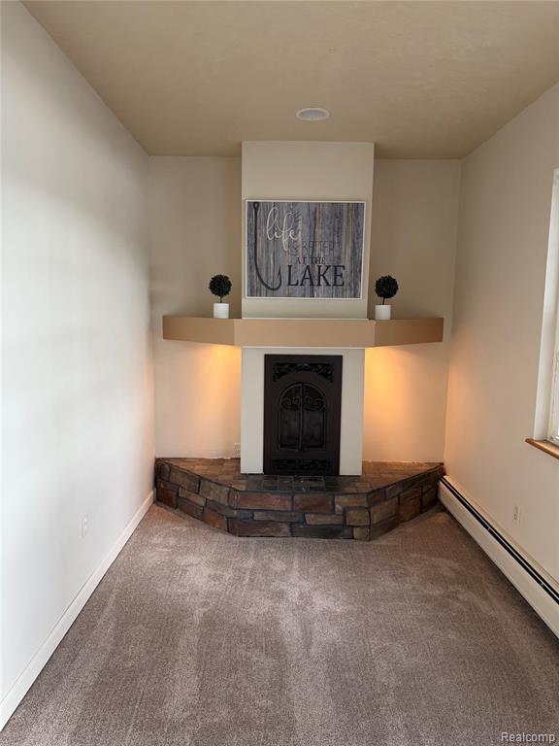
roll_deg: -0.8
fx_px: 517
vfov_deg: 71.6
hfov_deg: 56.8
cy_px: 373
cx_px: 280
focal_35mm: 24
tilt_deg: -7.8
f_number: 1.78
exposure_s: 1/120
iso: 160
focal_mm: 6.76
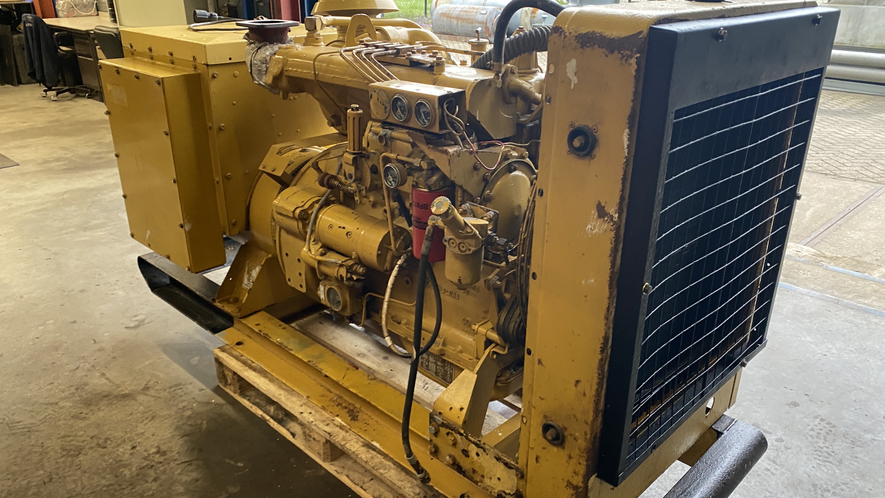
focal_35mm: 29
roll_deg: +0.1
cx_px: 451
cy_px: 255
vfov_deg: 40.2
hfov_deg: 66.1
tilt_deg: -24.8
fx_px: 681
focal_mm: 4.25
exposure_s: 1/50
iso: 200
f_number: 1.8
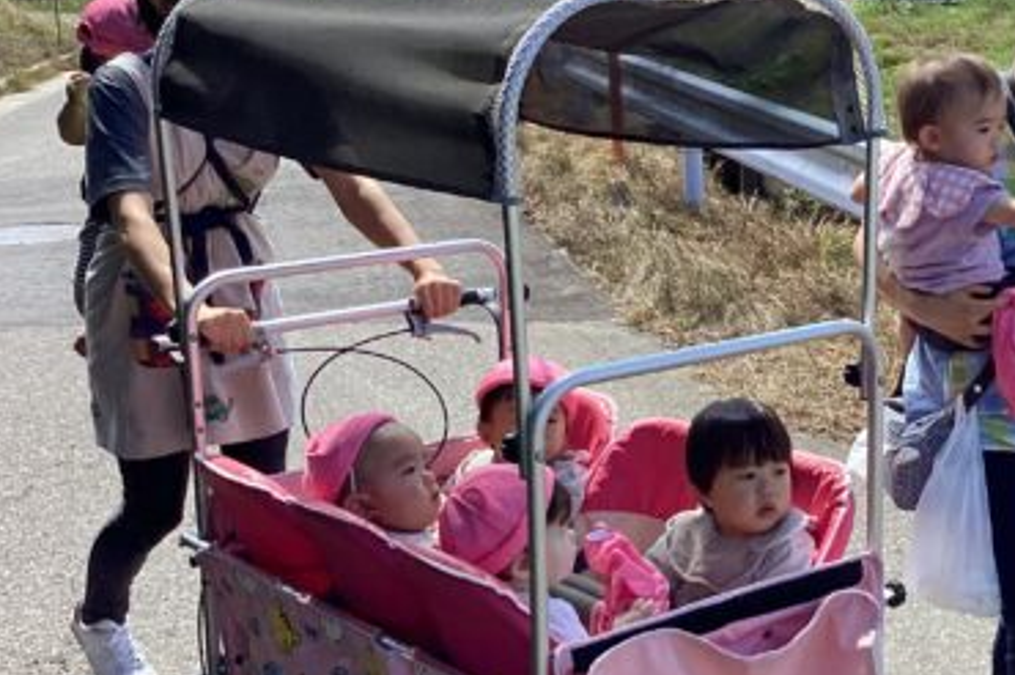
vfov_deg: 20.3
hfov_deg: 29.4
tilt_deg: -17.9
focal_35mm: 67
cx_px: 809
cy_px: 398
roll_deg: +2.2
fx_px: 1887
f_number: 2.4
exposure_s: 1/532
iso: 25
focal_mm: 3.3
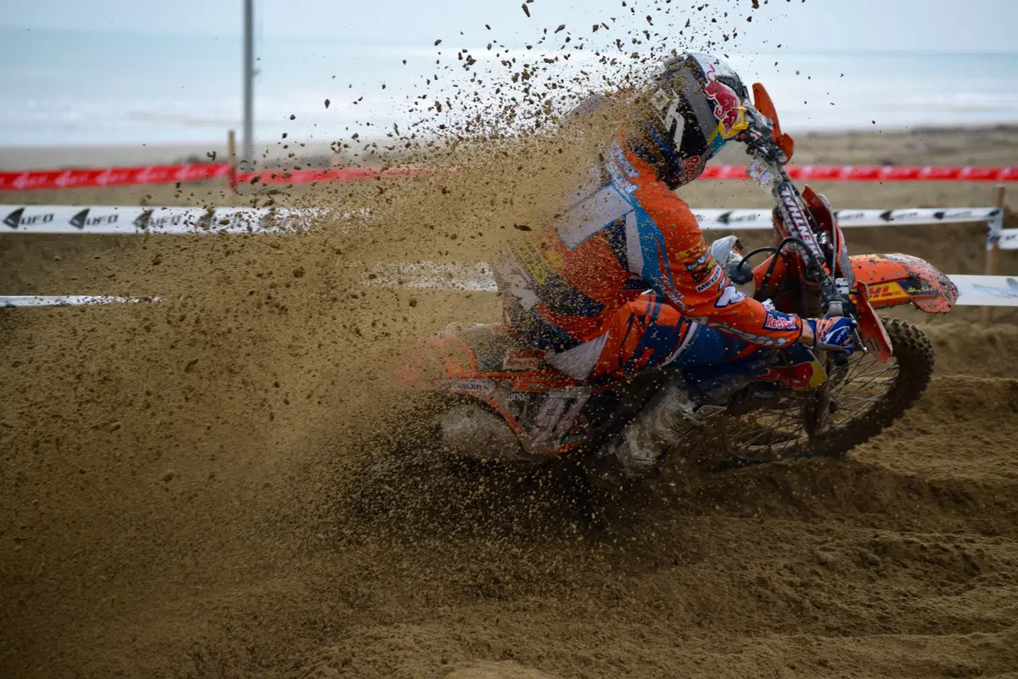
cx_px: 509
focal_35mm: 183
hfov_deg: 11.2
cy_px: 340
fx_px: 5174
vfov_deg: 7.5
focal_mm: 122
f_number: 4.8
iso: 450
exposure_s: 1/1000
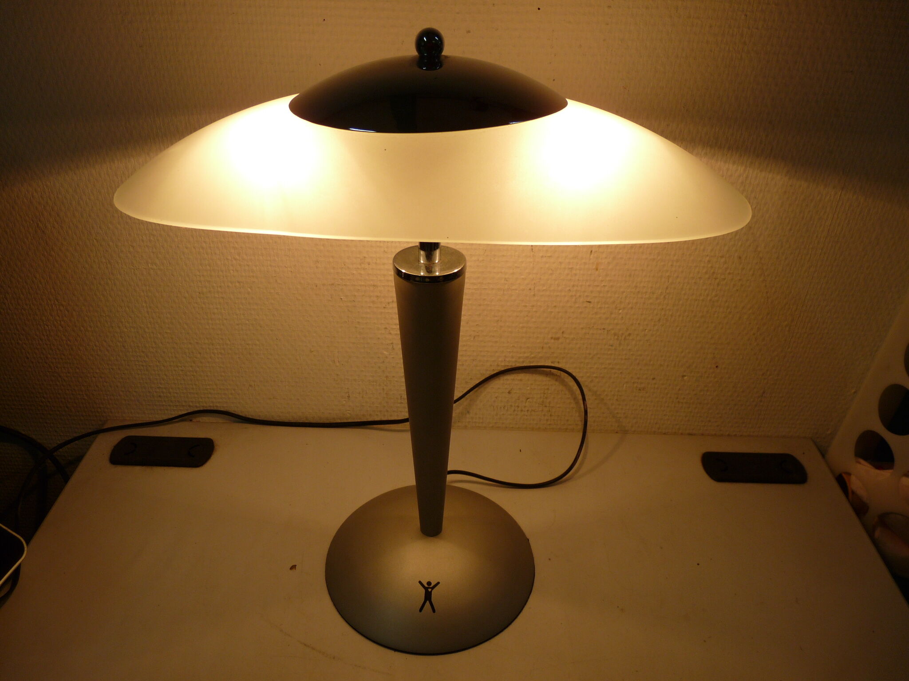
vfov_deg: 51.4
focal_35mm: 27
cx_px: 454
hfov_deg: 65.3
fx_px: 709
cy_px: 340
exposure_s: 1/100
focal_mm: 4.8
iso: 100
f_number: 2.8
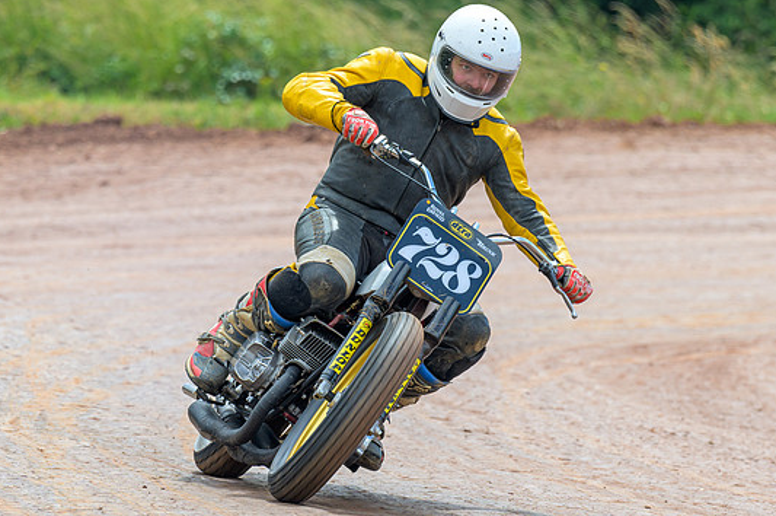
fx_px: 9731
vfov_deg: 3.0
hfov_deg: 4.6
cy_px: 344
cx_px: 421
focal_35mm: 452
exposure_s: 1/400
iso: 64
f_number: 4
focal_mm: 200
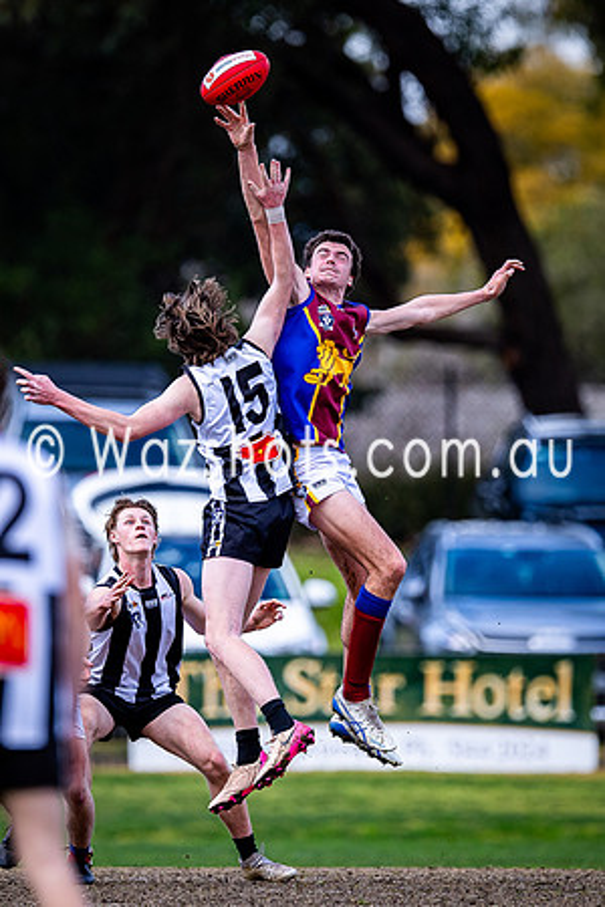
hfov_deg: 1.6
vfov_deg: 2.4
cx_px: 191
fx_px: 22010
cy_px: 450
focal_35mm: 873
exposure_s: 1/1600
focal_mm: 500
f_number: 4
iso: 500
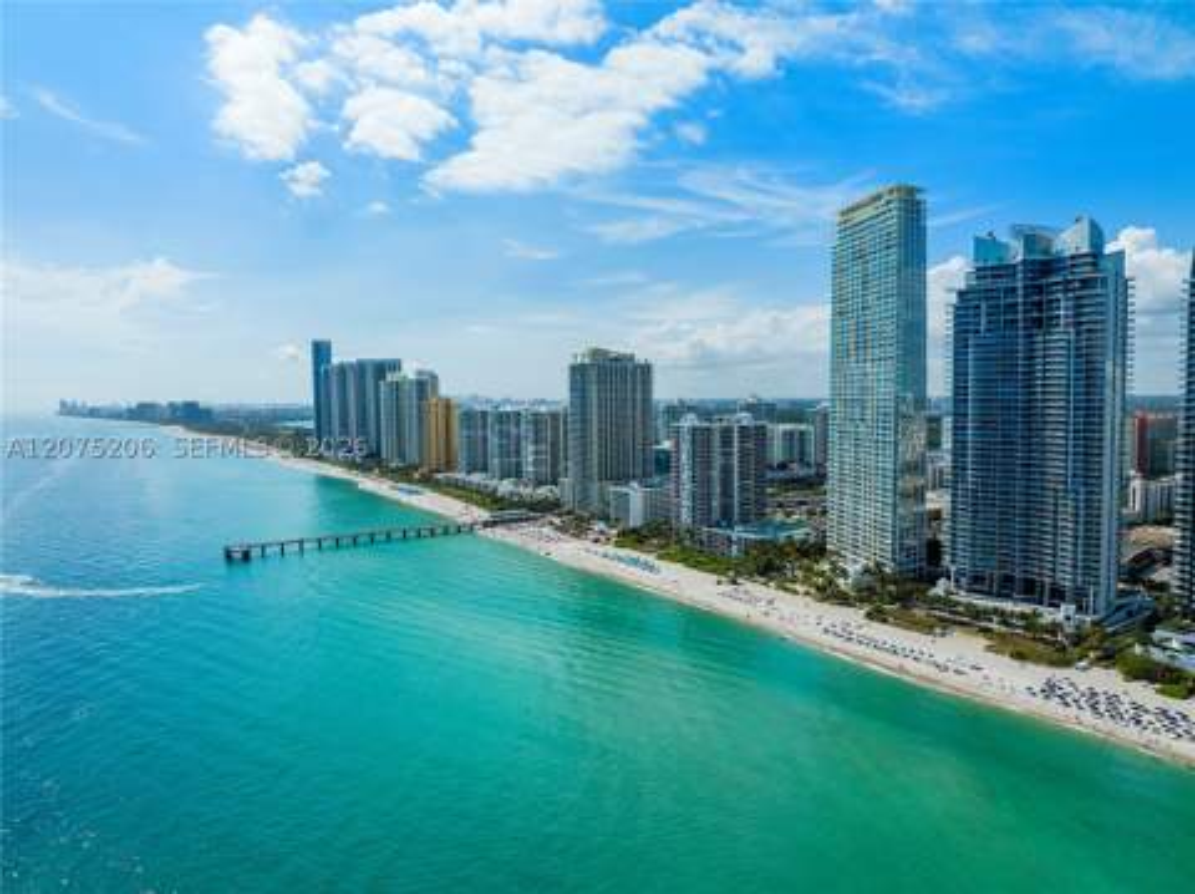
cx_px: 598
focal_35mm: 24
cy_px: 447
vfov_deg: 56.7
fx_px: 828
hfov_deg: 71.7
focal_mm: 12.29
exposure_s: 1/500
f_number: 2.8
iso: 100
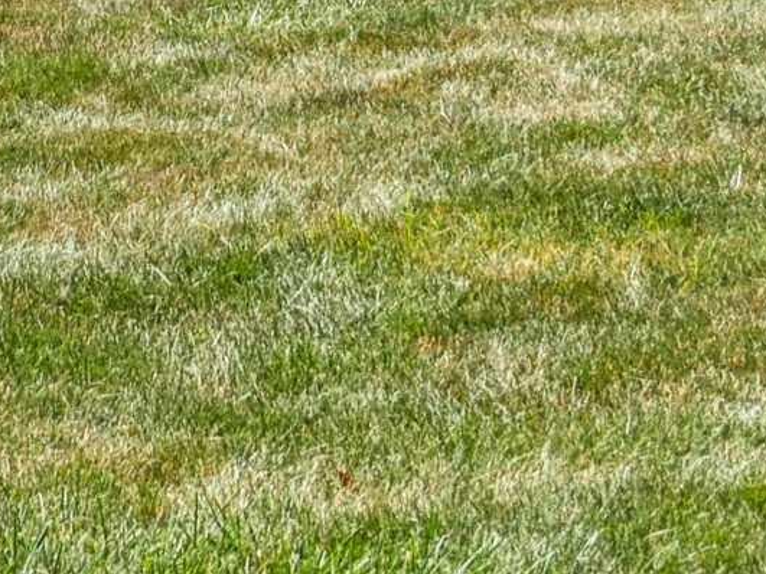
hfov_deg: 8.9
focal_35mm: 220
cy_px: -994
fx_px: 4867
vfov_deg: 6.3
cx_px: -33
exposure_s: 1/1000
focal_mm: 19
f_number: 8
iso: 400
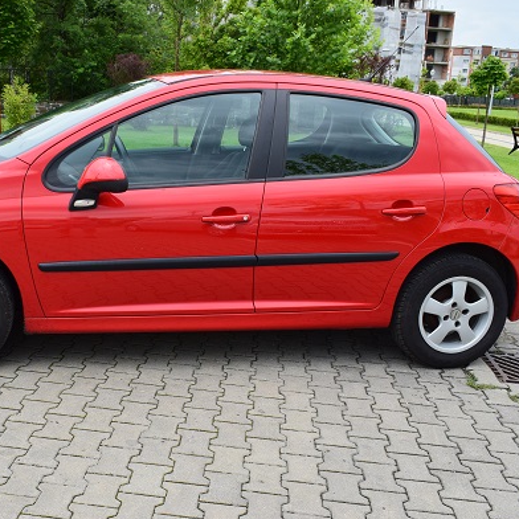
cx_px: 171
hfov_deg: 42.2
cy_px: 261
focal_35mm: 39
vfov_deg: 42.8
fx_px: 662
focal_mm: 20
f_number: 10
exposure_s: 1/320
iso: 400
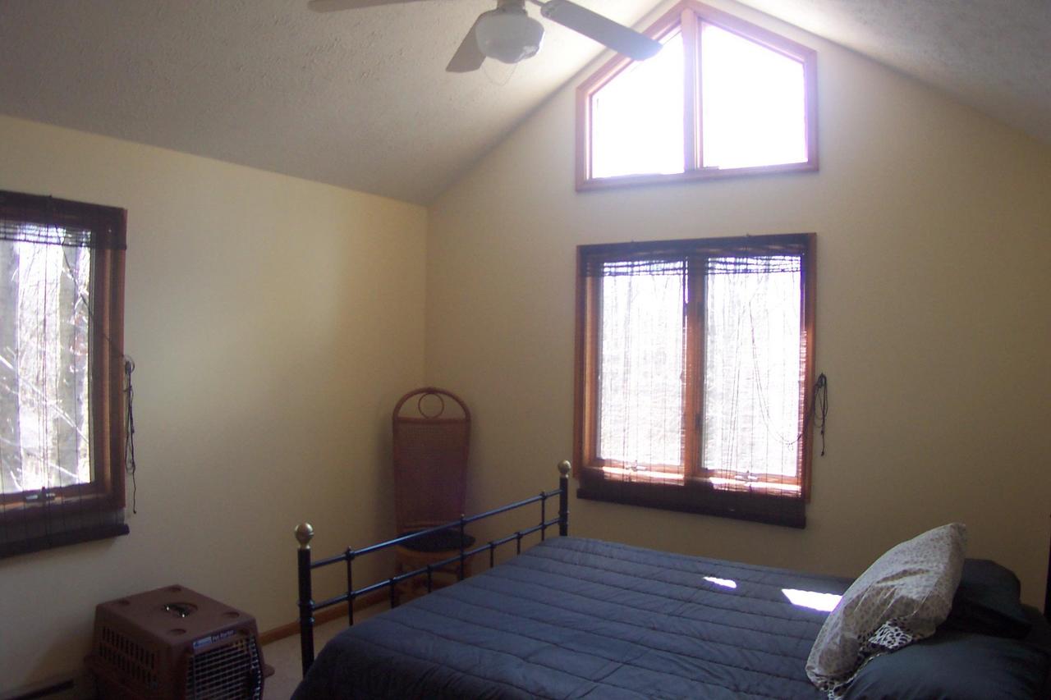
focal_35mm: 38
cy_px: 350
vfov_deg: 35.0
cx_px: 526
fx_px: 1109
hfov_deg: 50.7
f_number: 2.8
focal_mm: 8
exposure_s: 1/30
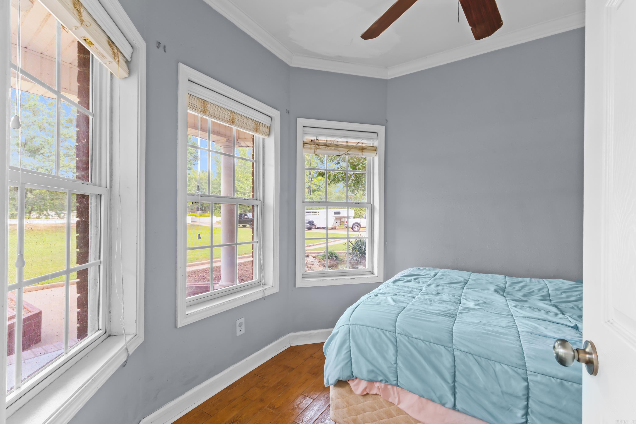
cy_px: 212
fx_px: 265
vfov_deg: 77.3
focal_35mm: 15
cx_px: 318
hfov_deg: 100.4
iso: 250
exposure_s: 1/2.5
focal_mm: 10
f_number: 9
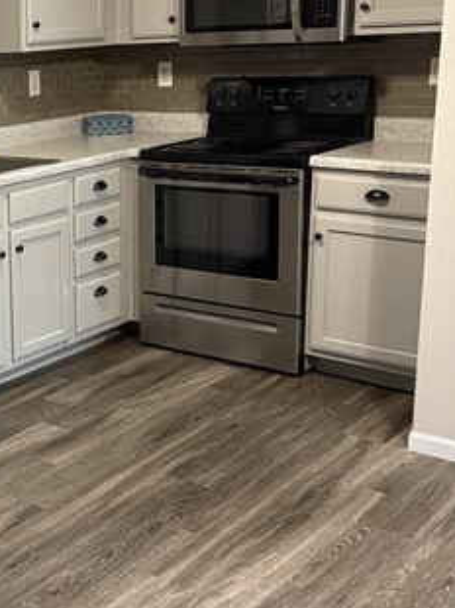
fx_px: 983
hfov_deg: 24.5
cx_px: -33
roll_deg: +4.0
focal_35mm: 56
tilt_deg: -12.3
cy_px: 258
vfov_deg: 34.3
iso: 320
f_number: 1.6
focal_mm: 5.96
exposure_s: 1/60
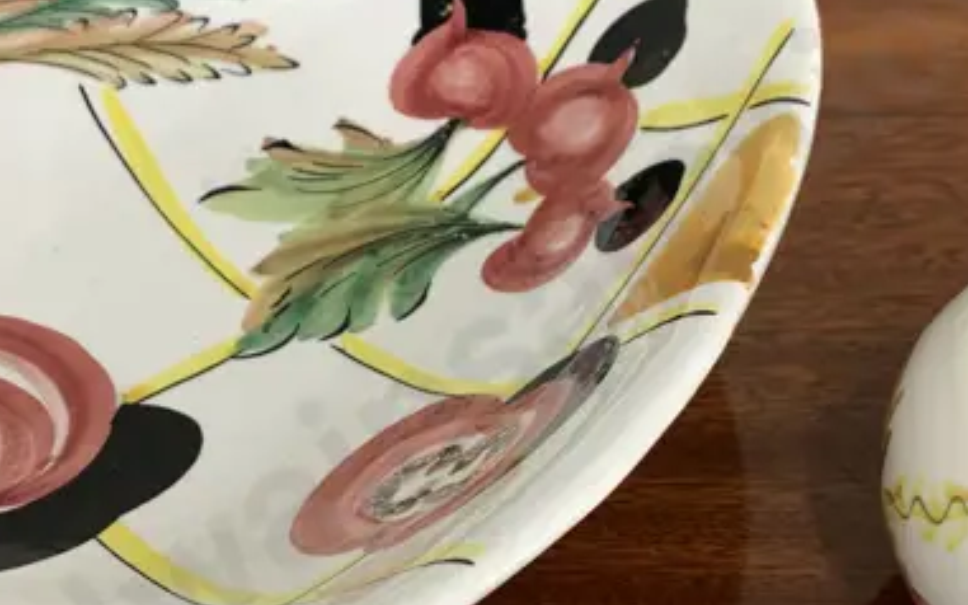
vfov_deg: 17.6
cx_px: 465
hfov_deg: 27.9
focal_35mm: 74
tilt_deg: -43.7
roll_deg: -1.1
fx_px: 1952
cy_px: 384
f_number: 1.8
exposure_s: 1/50
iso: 80
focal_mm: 4.25
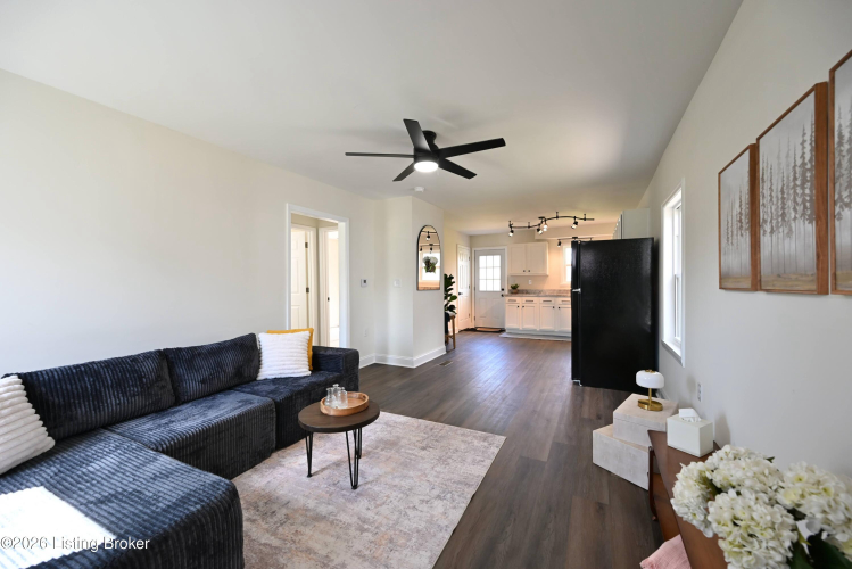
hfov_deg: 104.2
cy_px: 284
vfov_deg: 81.3
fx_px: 331
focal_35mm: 14
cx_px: 426
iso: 560
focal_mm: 14
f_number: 5.6
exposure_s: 1/40
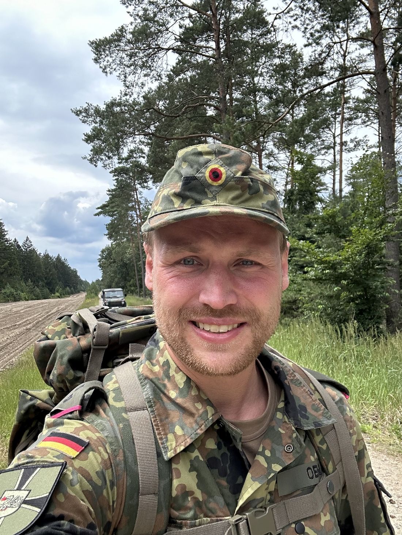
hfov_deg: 46.8
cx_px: 201
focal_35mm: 30
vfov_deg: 60.0
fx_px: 465
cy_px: 268
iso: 25
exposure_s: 1/381
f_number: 1.9
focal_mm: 2.69
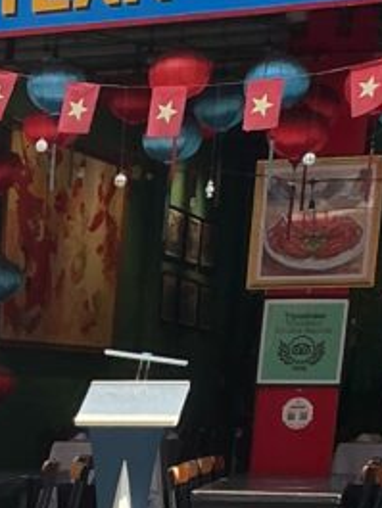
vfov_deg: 15.0
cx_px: -328
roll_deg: -0.2
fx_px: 1647
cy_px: 947
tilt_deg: -16.5
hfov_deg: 12.1
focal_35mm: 112
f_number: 1.8
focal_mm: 3
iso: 25
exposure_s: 1/342
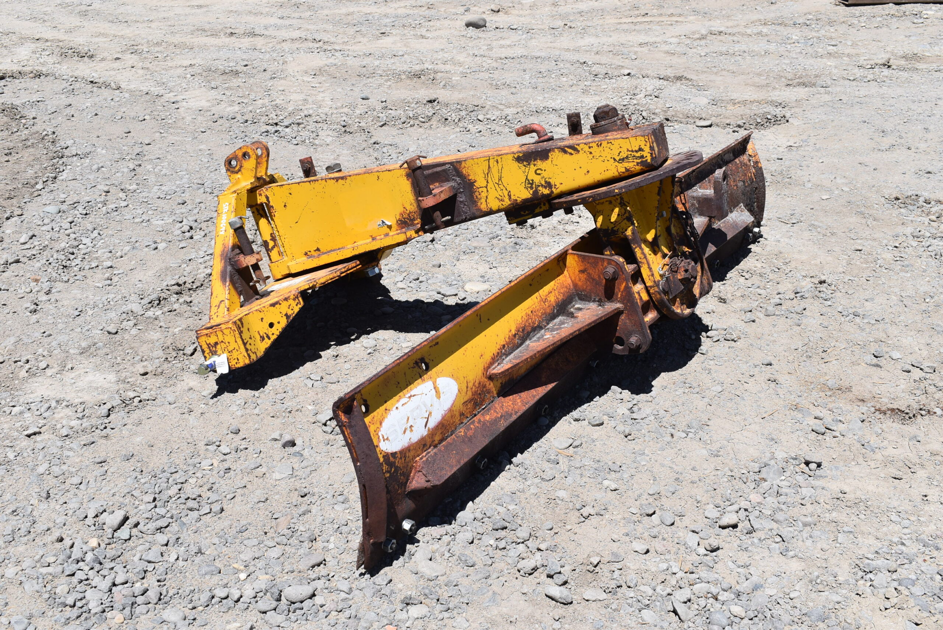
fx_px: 1101
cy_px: 315
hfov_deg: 46.4
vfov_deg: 31.9
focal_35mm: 42
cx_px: 472
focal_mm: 28
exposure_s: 1/400
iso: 200
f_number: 10
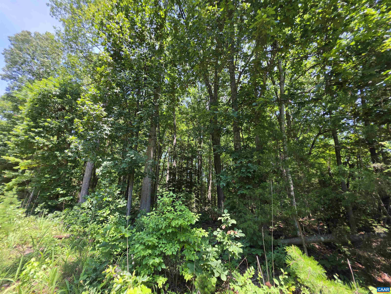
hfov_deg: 106.2
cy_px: 147
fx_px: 147
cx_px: 196
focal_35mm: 13
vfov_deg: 89.9
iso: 32
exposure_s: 1/365
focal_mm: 2.2
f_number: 1.9
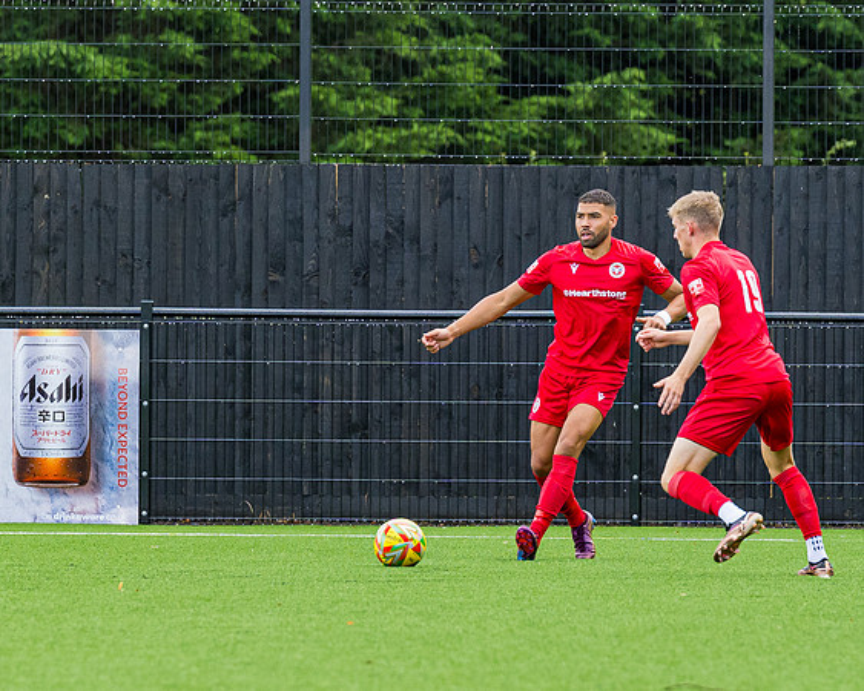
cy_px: 350
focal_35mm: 586
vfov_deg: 2.6
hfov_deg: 3.3
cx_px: 529
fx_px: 14990
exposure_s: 1/800
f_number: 4
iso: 400
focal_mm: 180
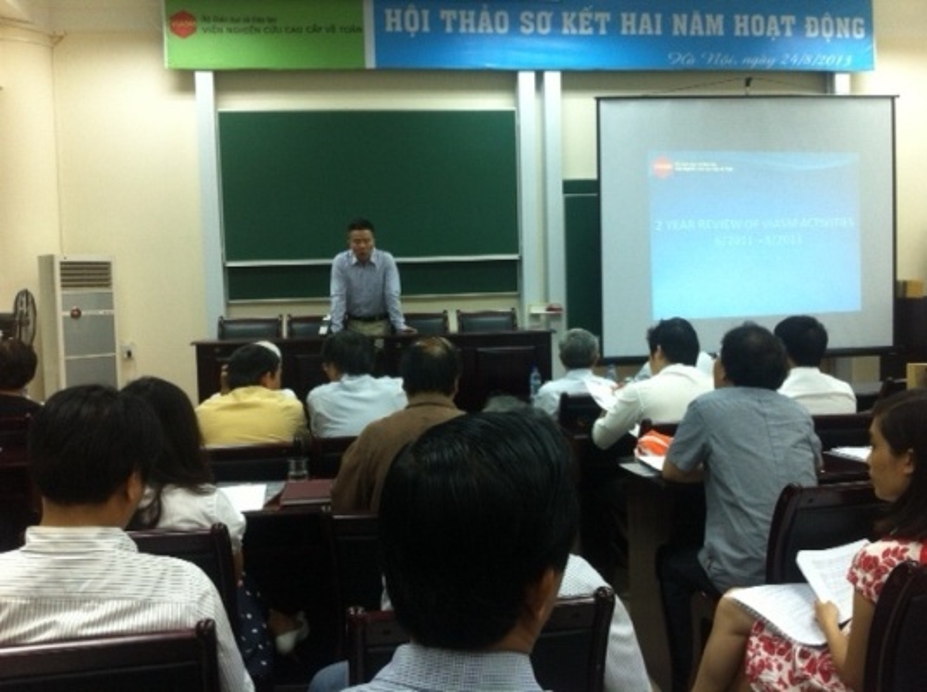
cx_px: 464
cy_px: 346
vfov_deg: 40.6
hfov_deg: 52.7
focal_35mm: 35
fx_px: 936
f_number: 2.8
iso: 125
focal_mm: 3.85
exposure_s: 1/17
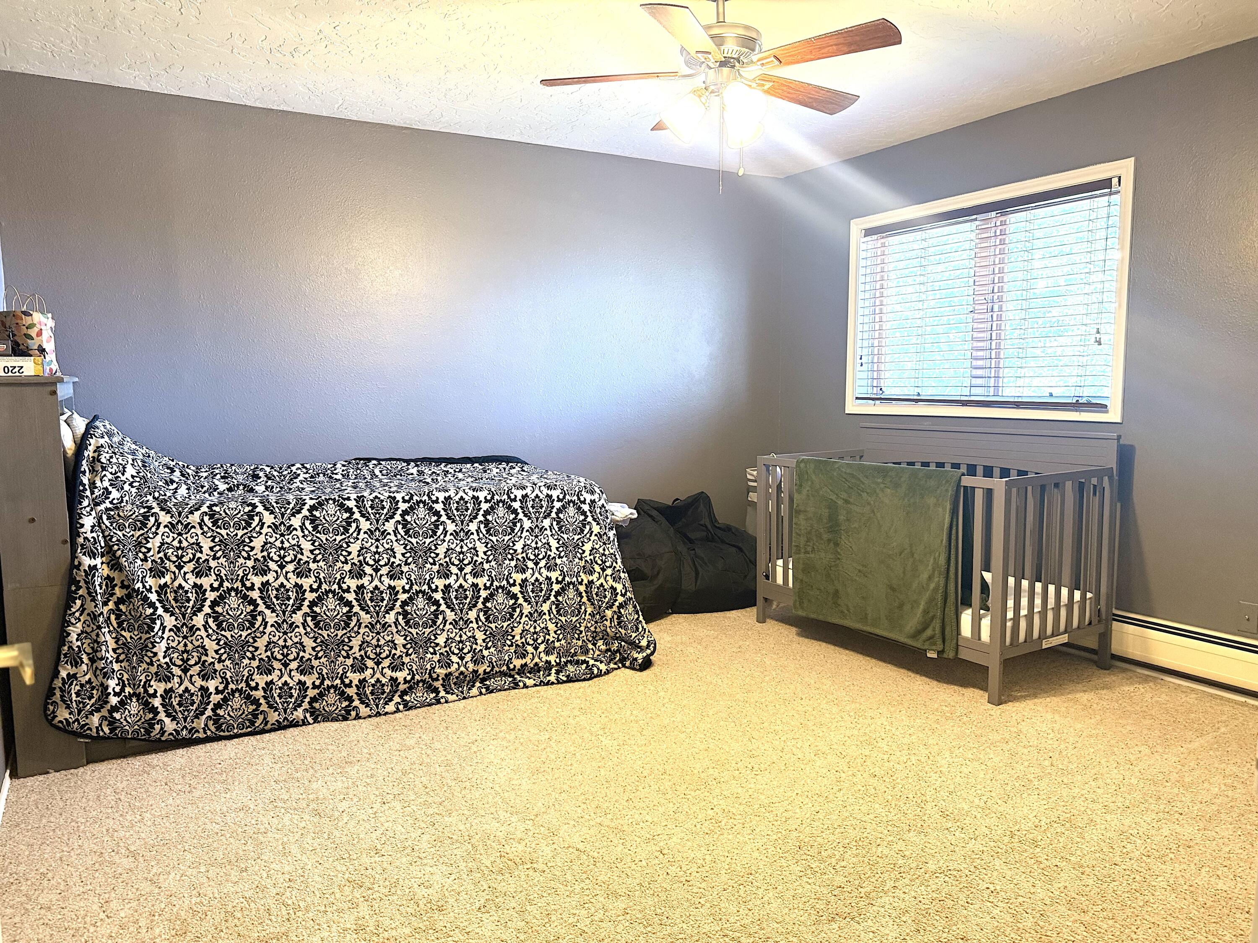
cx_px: 629
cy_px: 472
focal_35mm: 24
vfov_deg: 56.8
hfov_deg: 71.6
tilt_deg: -5.5
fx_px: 872
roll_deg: -0.1
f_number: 1.78
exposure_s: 1/60
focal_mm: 6.76
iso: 400
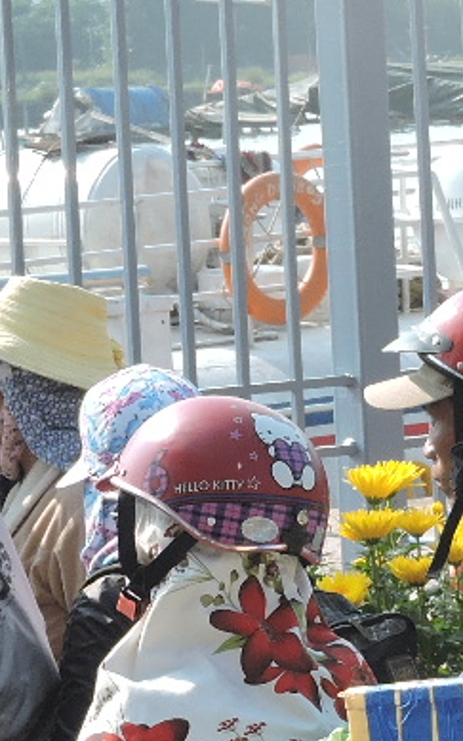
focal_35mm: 305
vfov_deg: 6.9
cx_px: 320
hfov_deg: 4.3
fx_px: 6160
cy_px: 507
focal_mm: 12.5
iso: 100
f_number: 4.5
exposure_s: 1/400
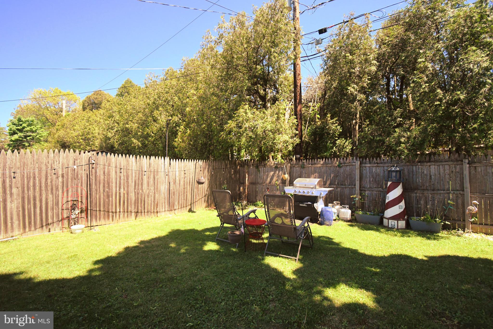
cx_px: 246
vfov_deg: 73.7
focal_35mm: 16
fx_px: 219
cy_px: 164
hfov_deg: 96.7
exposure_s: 1/4000
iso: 2000
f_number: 5
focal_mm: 11
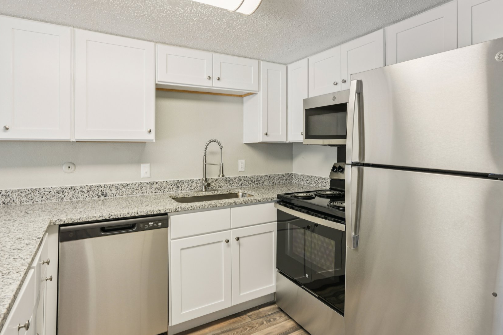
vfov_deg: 61.7
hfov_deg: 84.0
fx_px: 279
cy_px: 145
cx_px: 253
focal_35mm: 20
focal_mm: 16
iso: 400
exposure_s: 1/30
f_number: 8
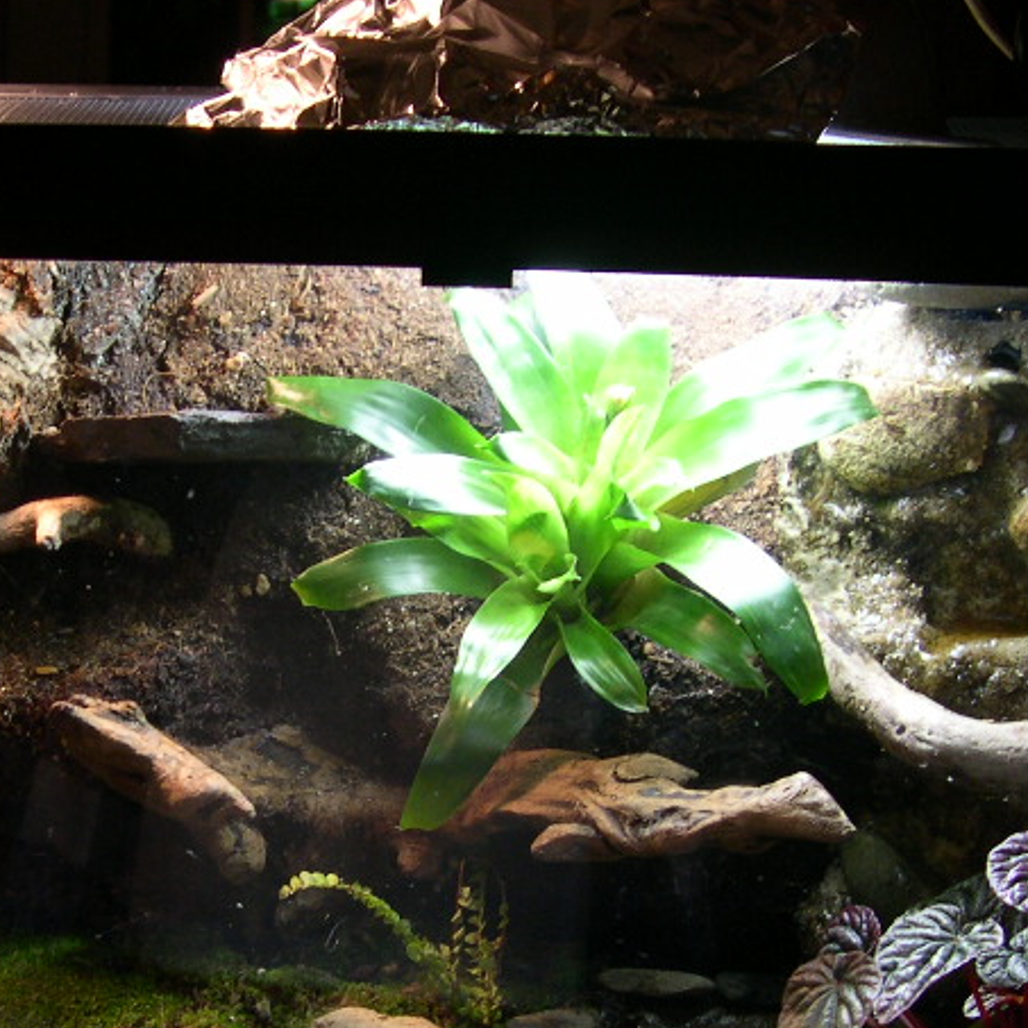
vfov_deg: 22.7
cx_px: 220
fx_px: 2553
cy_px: 674
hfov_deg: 22.5
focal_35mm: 76
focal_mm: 8
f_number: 2.8
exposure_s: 1/9.1
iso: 100
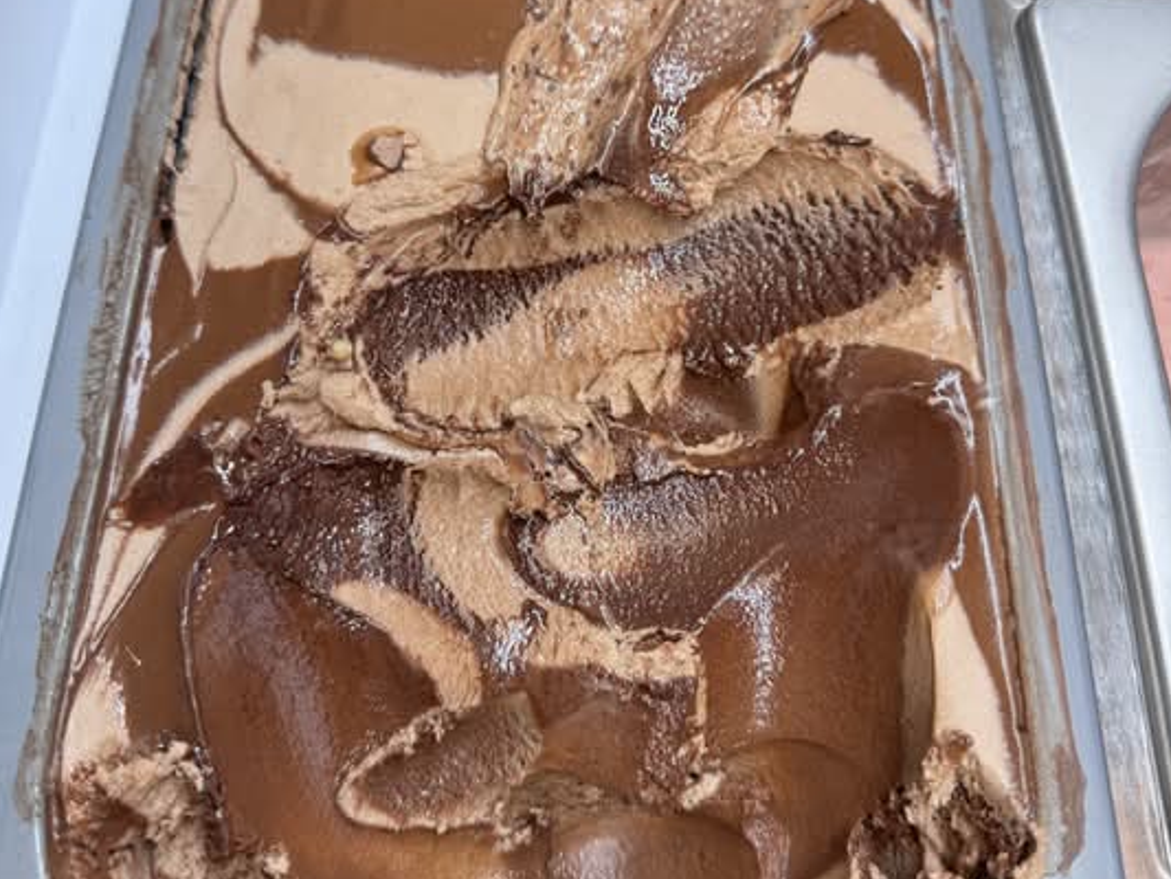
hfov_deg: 55.3
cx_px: 587
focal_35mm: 33
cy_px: 357
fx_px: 1117
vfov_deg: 42.8
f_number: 1.78
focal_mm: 6.76
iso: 125
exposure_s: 1/120
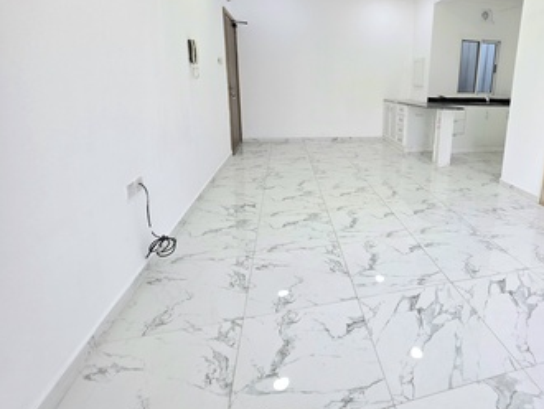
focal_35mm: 18
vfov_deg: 70.2
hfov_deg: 84.2
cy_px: 146
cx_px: 370
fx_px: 283
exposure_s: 1/101
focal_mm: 2.2
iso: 64
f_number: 1.9
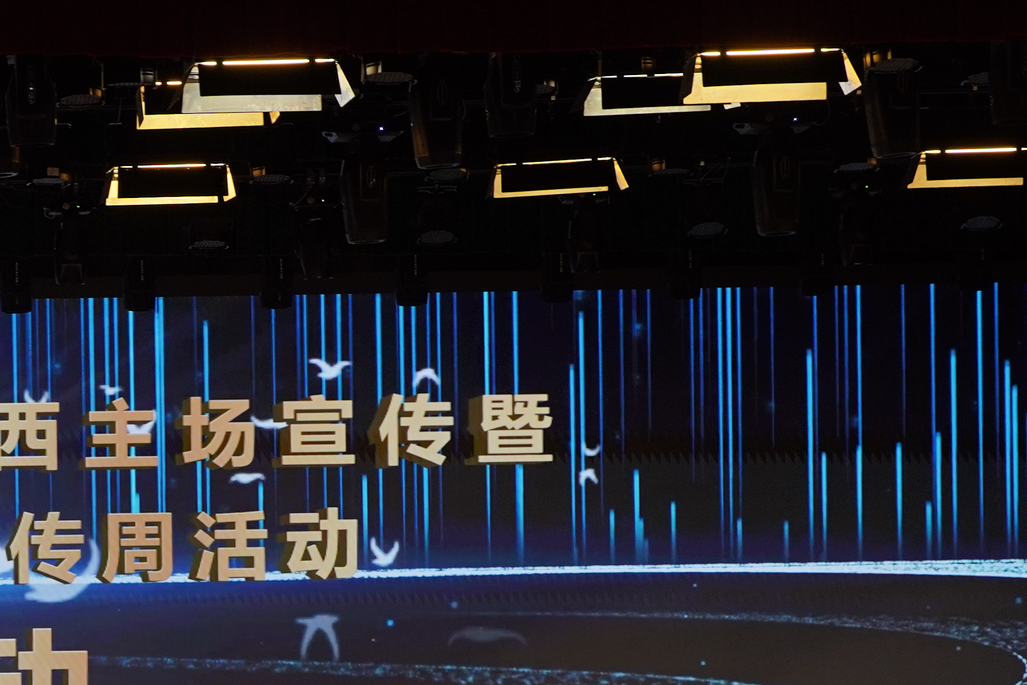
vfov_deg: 8.0
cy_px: 758
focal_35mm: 171
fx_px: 4878
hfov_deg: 11.7
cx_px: -311
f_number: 4.5
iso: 250
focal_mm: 55
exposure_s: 1/125
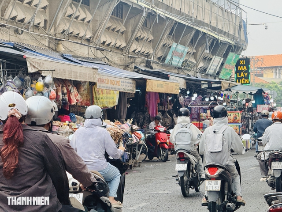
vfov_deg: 12.3
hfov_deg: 16.4
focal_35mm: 120
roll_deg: -0.3
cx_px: 141
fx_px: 978
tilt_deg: +1.6
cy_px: 106
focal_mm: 15.66
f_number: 2.8
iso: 64
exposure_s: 1/576
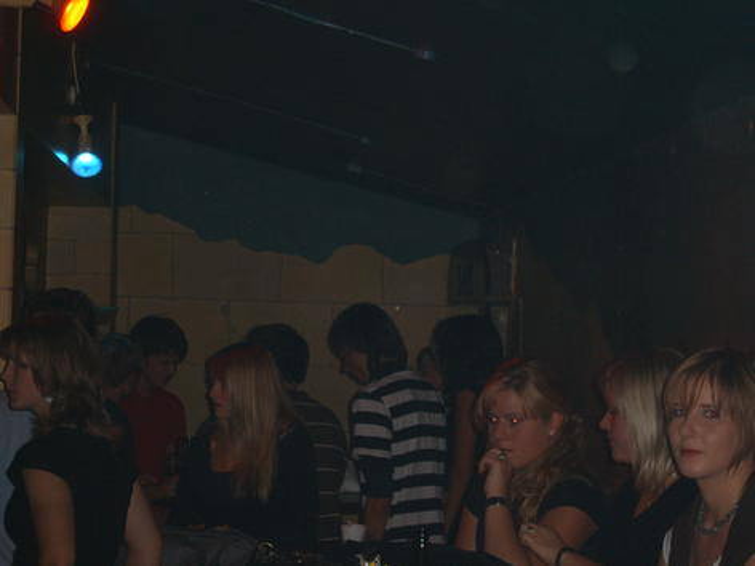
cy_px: 283
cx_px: 378
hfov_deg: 23.0
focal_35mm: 85
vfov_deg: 17.4
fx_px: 1854
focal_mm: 14.1
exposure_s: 1/45
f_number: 4.2
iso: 100
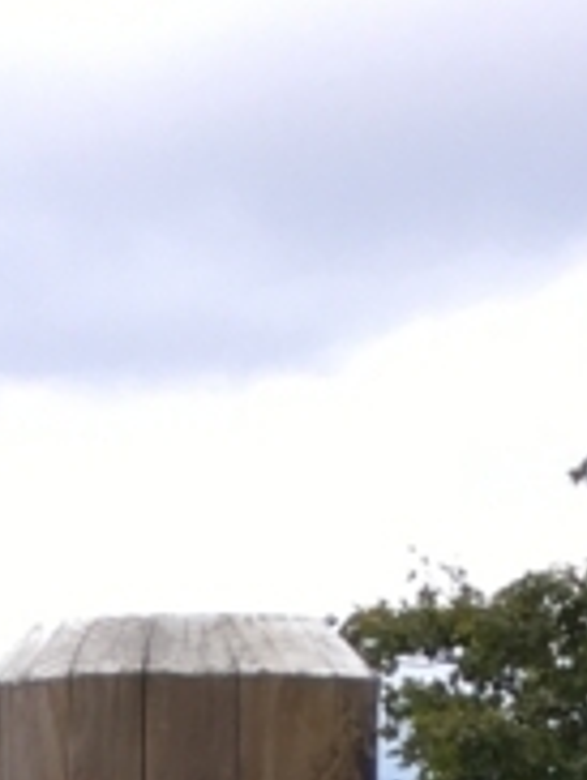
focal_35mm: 163
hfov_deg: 9.1
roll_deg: +1.1
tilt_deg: -21.7
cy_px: 2160
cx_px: 69
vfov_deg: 9.9
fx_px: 3677
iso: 25
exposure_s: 1/610
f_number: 2.2
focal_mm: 4.15
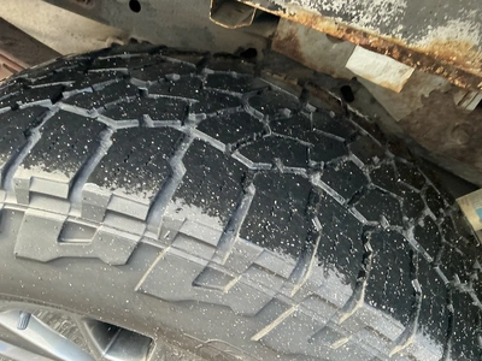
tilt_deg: -50.0
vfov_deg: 49.7
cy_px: 180
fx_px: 390
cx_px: 241
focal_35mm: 28
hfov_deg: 63.4
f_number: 1.8
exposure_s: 1/60
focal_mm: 3
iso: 125
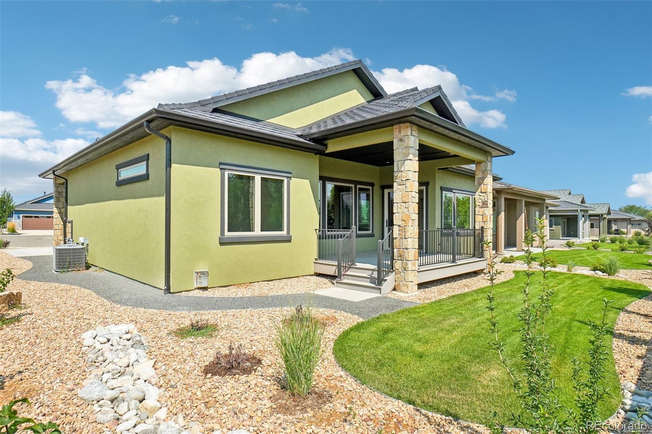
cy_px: 217
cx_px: 326
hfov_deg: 90.0
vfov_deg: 67.4
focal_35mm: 18
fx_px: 326
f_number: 8
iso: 400
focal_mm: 12
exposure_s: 1/1250
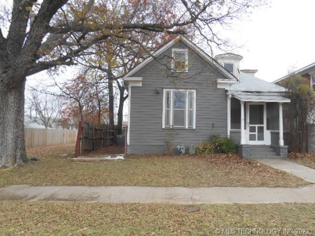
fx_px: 237
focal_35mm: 26
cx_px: 158
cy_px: 118
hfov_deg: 67.3
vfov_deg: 53.1
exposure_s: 1/200
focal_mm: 4.7
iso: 80
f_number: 3.4
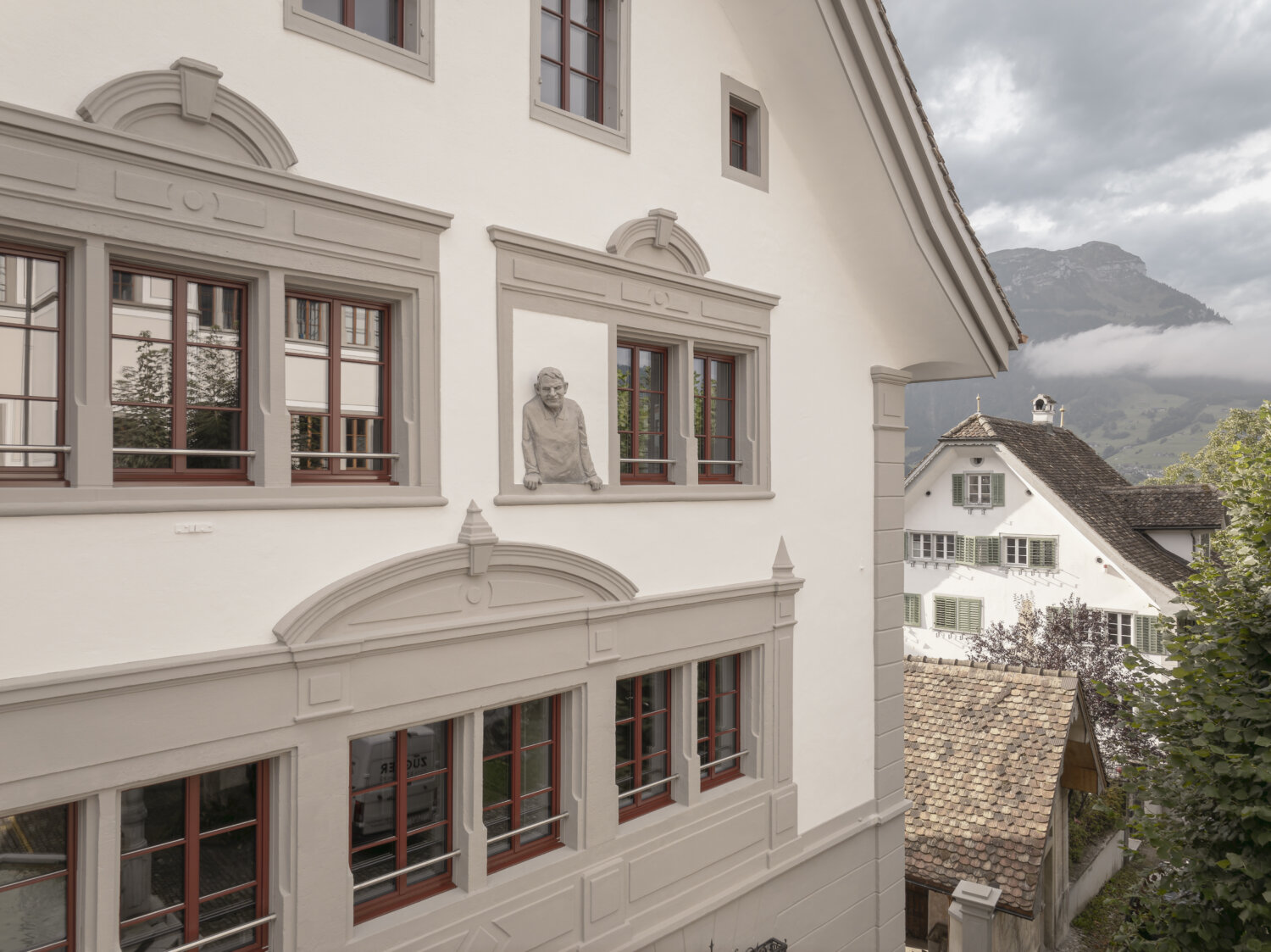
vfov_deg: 56.8
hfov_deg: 71.6
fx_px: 881
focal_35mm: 24
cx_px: 636
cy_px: 476
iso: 100
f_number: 6.3
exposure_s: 1/100
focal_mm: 12.29
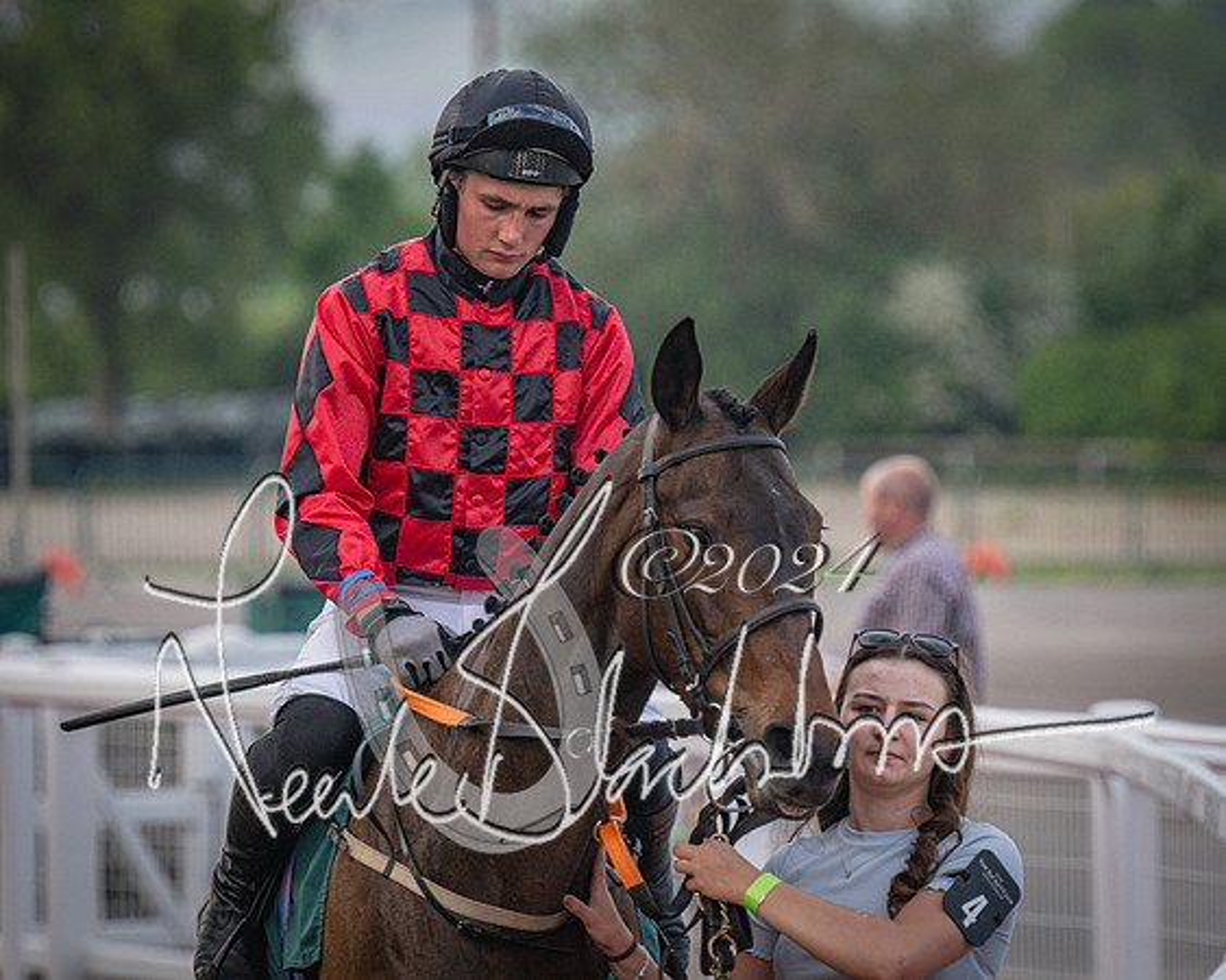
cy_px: 398
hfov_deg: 4.5
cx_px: 736
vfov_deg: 3.6
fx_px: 15721
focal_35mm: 433
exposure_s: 1/1000
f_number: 4
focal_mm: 210
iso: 400
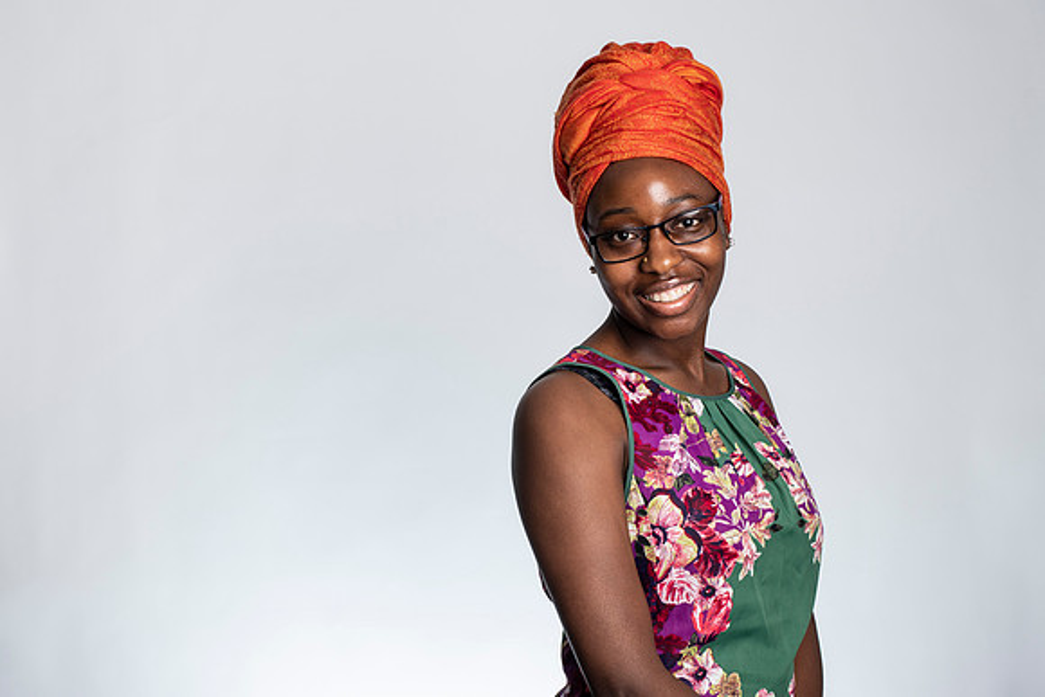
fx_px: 1571
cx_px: 506
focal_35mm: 54
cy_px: 363
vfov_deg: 25.0
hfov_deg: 36.8
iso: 100
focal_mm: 50
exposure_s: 1/200
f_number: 6.3
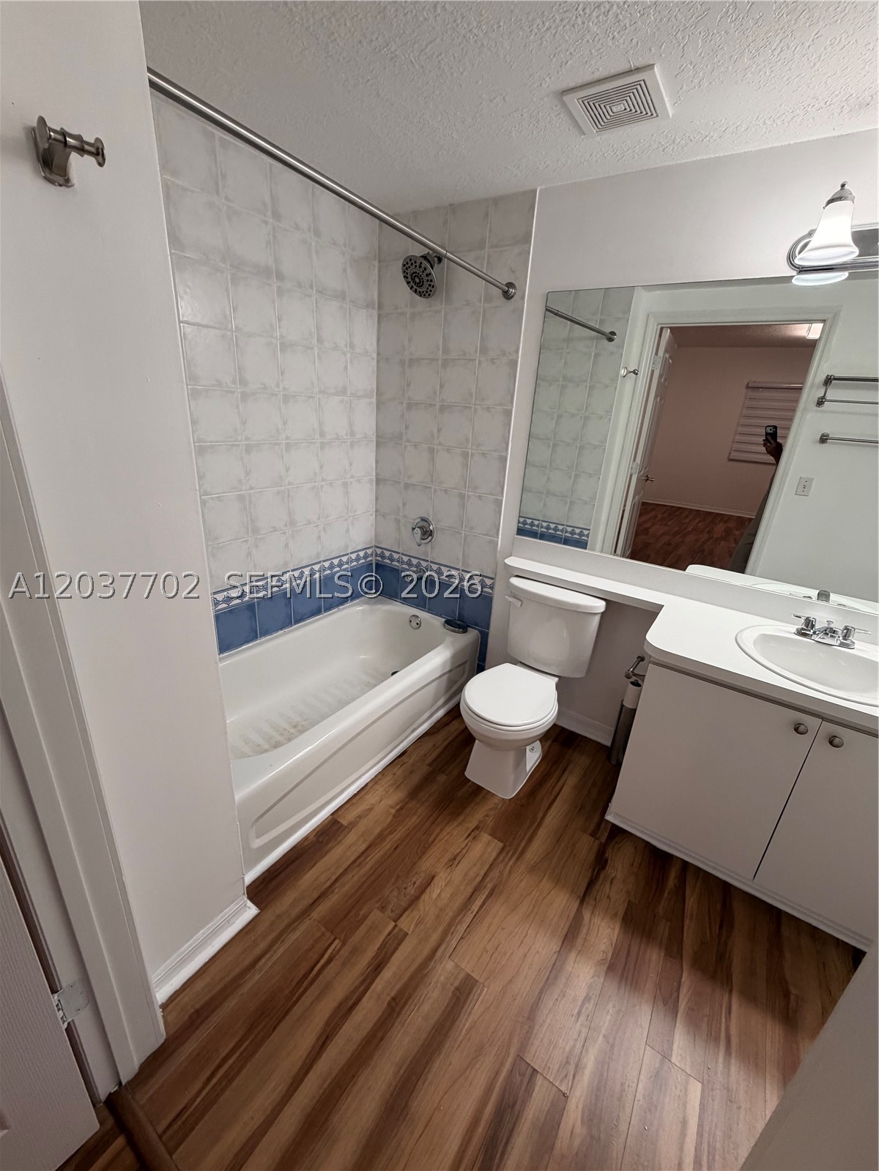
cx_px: 440
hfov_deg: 85.7
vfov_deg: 102.1
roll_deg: -2.7
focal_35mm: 14
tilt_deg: -20.4
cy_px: 586
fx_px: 474
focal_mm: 2.22
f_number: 2.2
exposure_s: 1/121
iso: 160
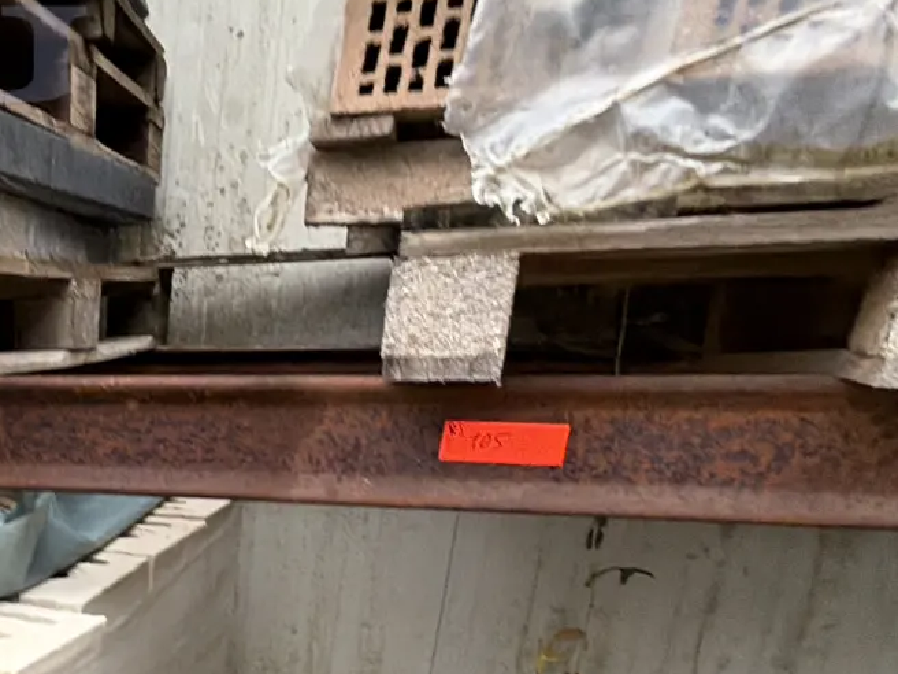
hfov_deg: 37.6
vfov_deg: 32.1
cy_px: 688
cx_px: -110
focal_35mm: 41
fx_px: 1064
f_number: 2.2
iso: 125
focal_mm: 2.22
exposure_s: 1/246
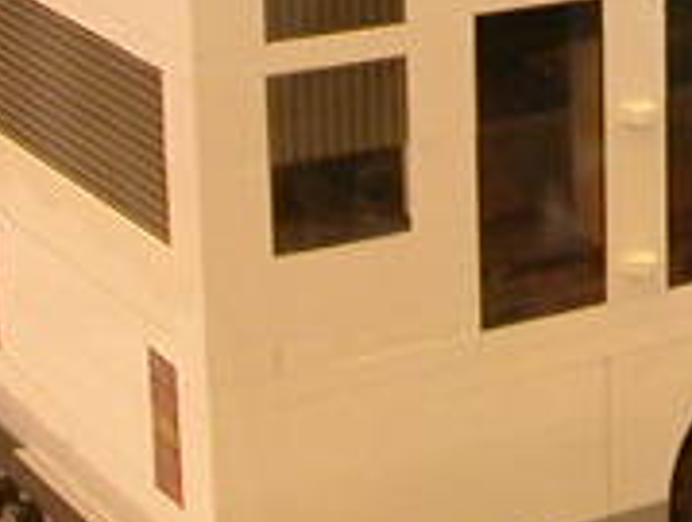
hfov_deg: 14.1
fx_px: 2644
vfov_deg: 10.9
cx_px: 978
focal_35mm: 132
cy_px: -201
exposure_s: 1/29.2
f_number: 2.7
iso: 160
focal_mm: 5.6
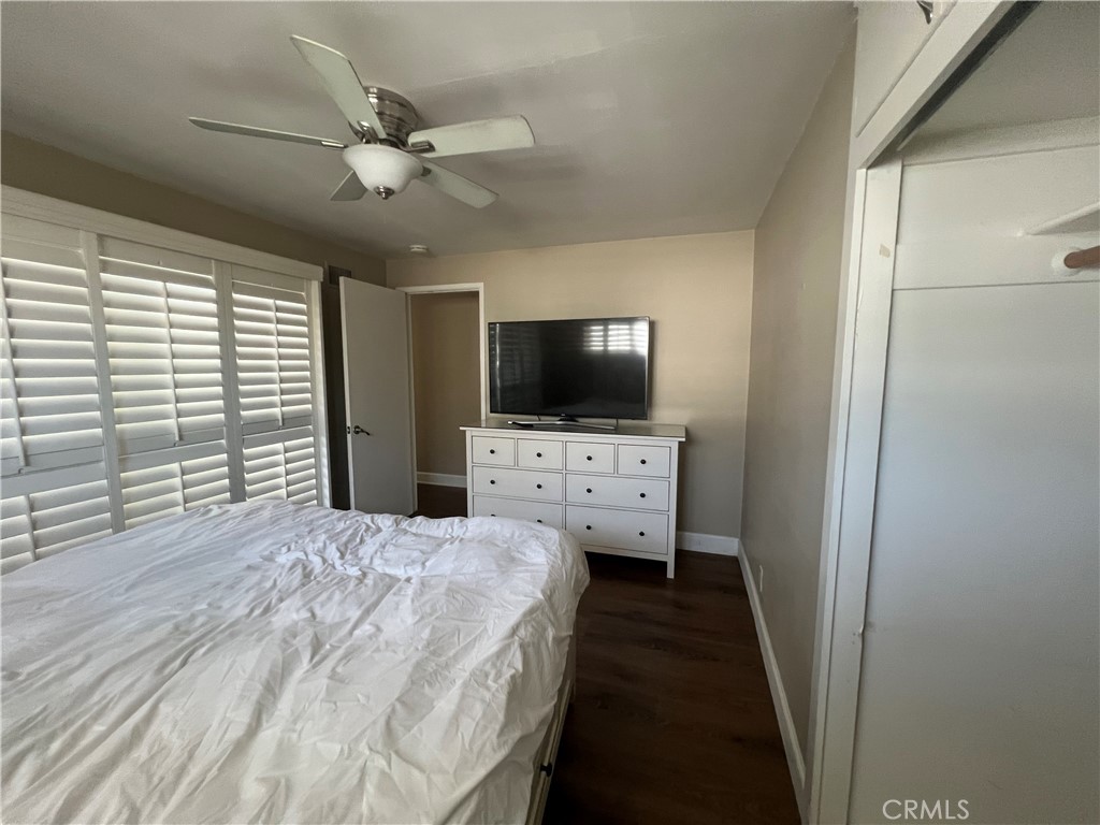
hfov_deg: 106.2
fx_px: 413
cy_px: 412
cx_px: 550
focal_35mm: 13
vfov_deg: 89.9
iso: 320
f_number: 1.8
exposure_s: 1/60
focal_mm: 1.57
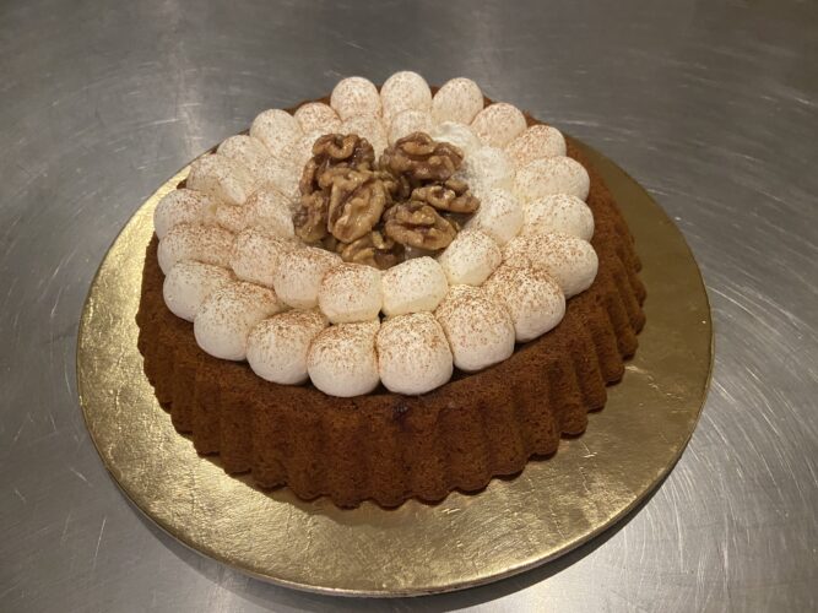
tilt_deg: -52.2
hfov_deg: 67.3
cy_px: 306
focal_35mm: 26
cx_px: 409
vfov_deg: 53.0
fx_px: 614
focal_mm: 4.25
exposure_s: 1/50
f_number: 1.8
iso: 500
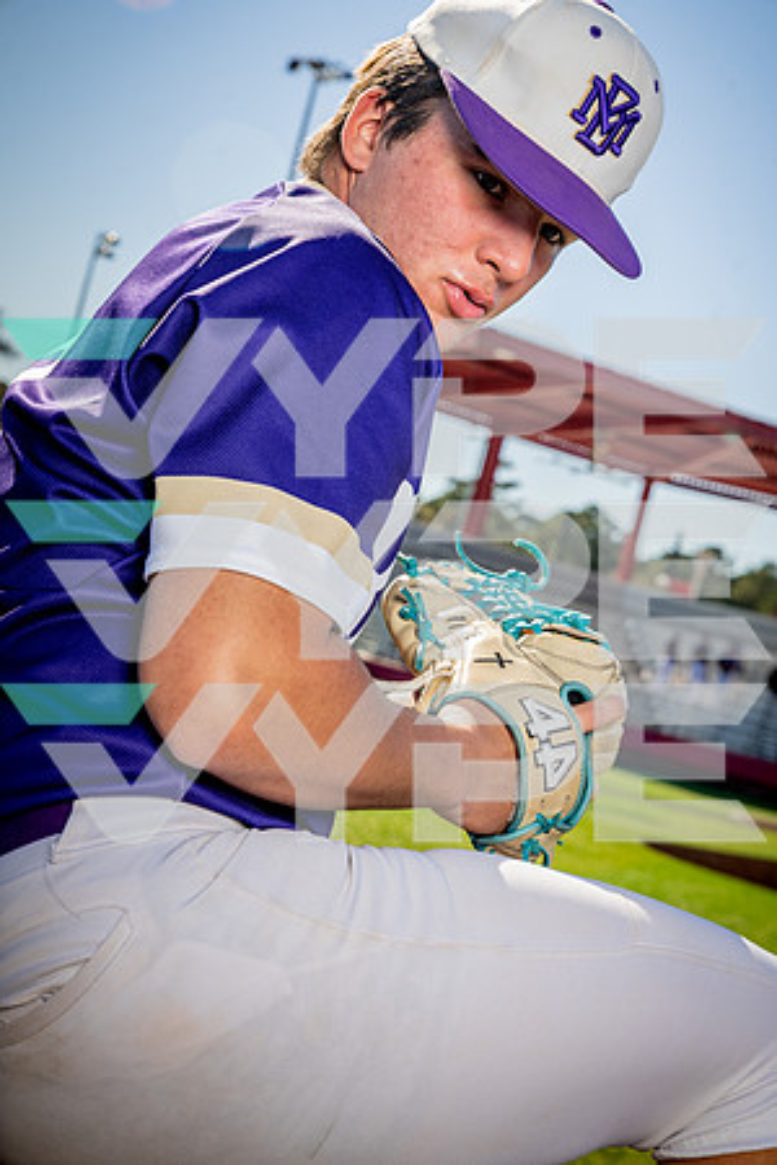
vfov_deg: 28.8
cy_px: 582
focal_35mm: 70
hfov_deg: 19.5
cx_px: 388
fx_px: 2266
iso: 125
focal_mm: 70
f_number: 8
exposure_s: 1/250
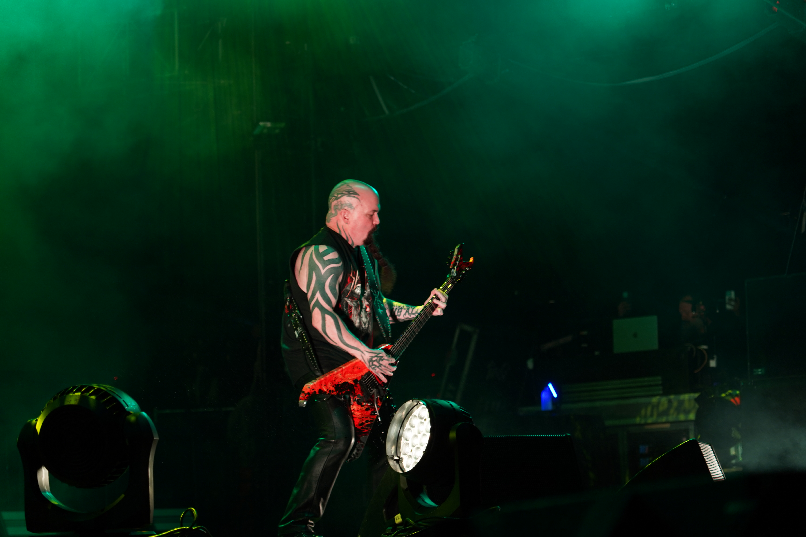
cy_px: 268
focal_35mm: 105
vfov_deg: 13.0
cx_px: 403
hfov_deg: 19.5
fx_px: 2351
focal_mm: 105
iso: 320
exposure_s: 1/125
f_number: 4
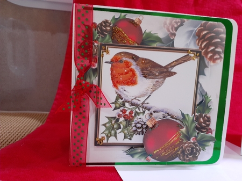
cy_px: 90
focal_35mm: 27
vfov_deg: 51.3
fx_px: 189
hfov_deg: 65.4
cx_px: 121
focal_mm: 3.6
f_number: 1.9
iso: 400
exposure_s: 1/25
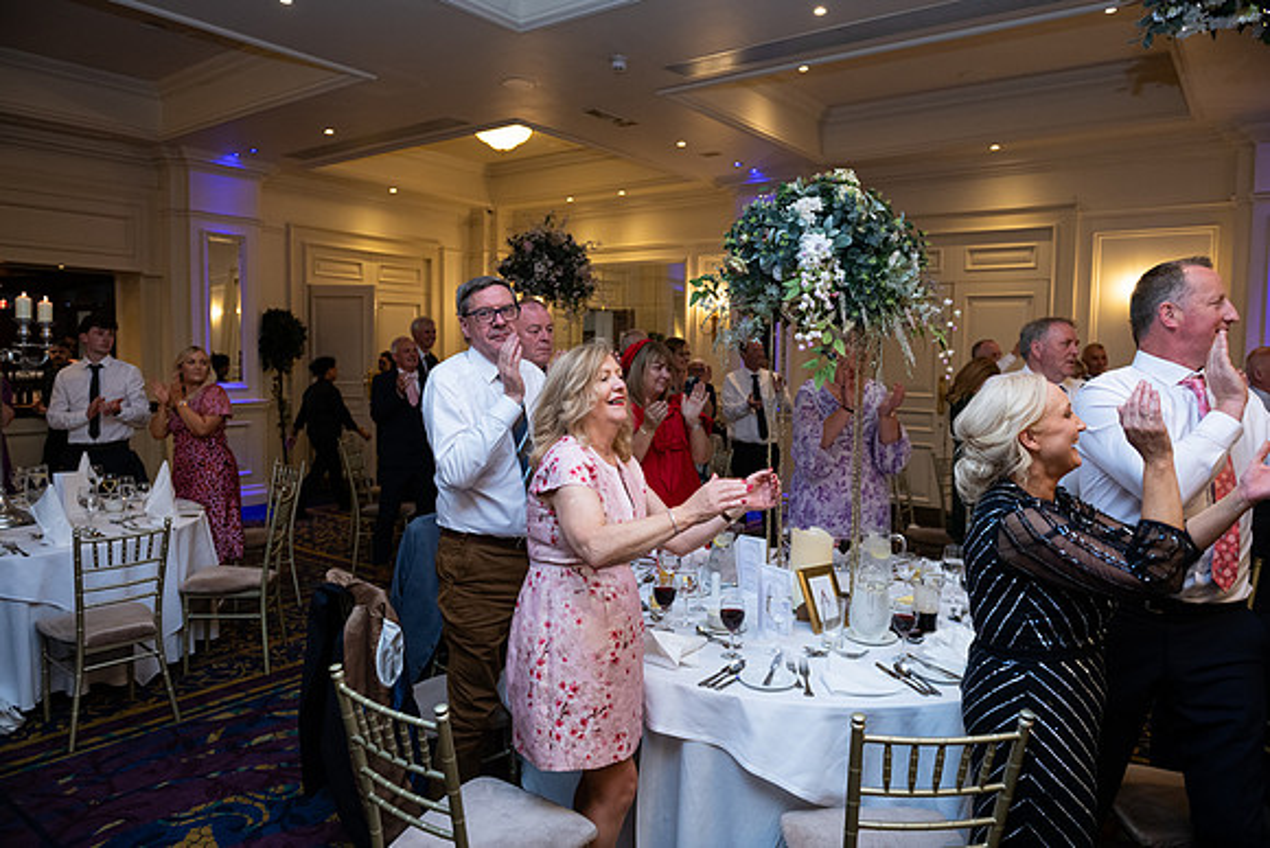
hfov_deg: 73.7
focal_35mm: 24
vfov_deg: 53.2
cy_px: 424
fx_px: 847
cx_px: 635
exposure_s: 1/160
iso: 800
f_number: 3.5
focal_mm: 24
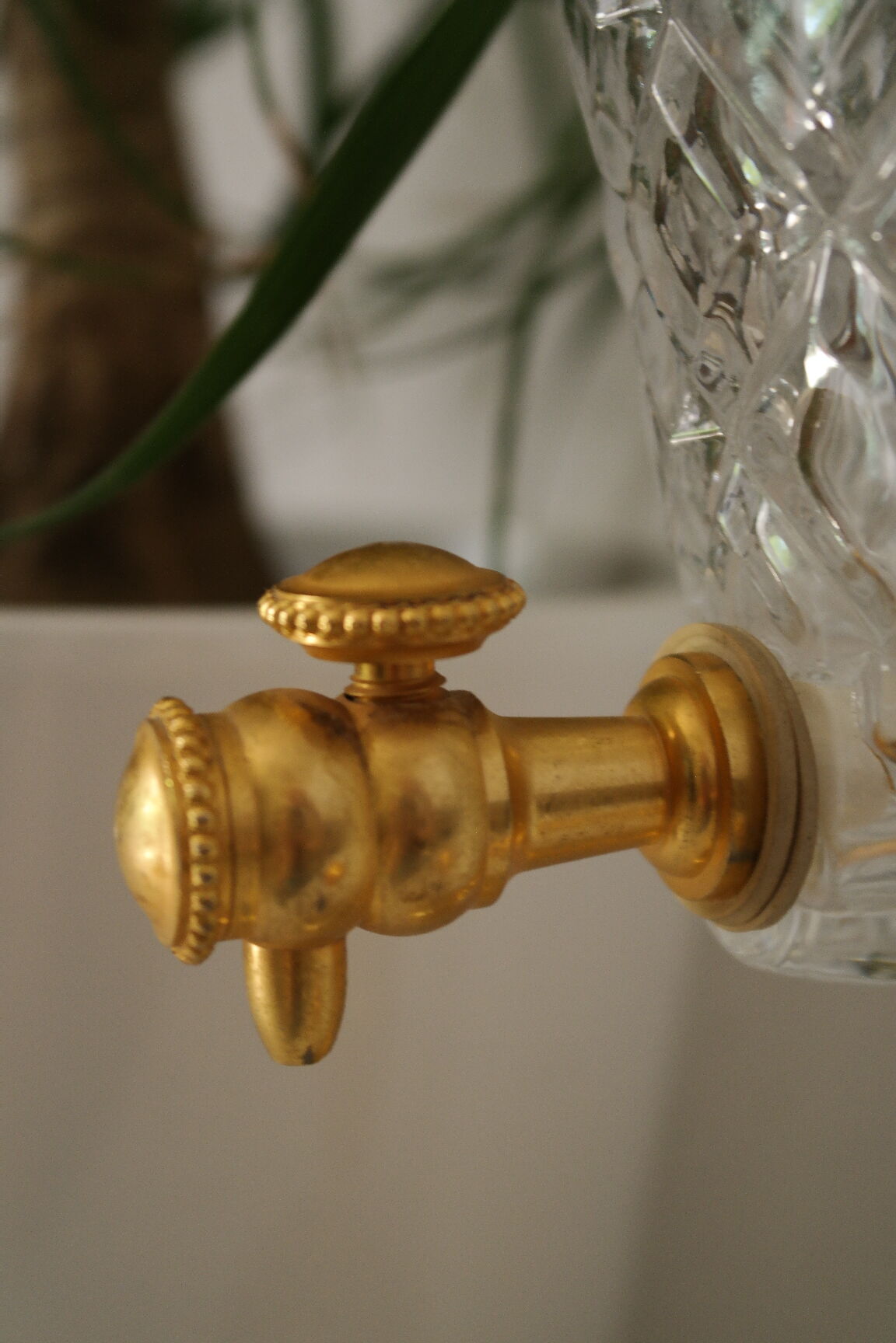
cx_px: 448
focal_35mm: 69
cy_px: 672
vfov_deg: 29.2
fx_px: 2576
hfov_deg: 19.7
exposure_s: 1/30
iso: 800
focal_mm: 45
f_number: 5.6
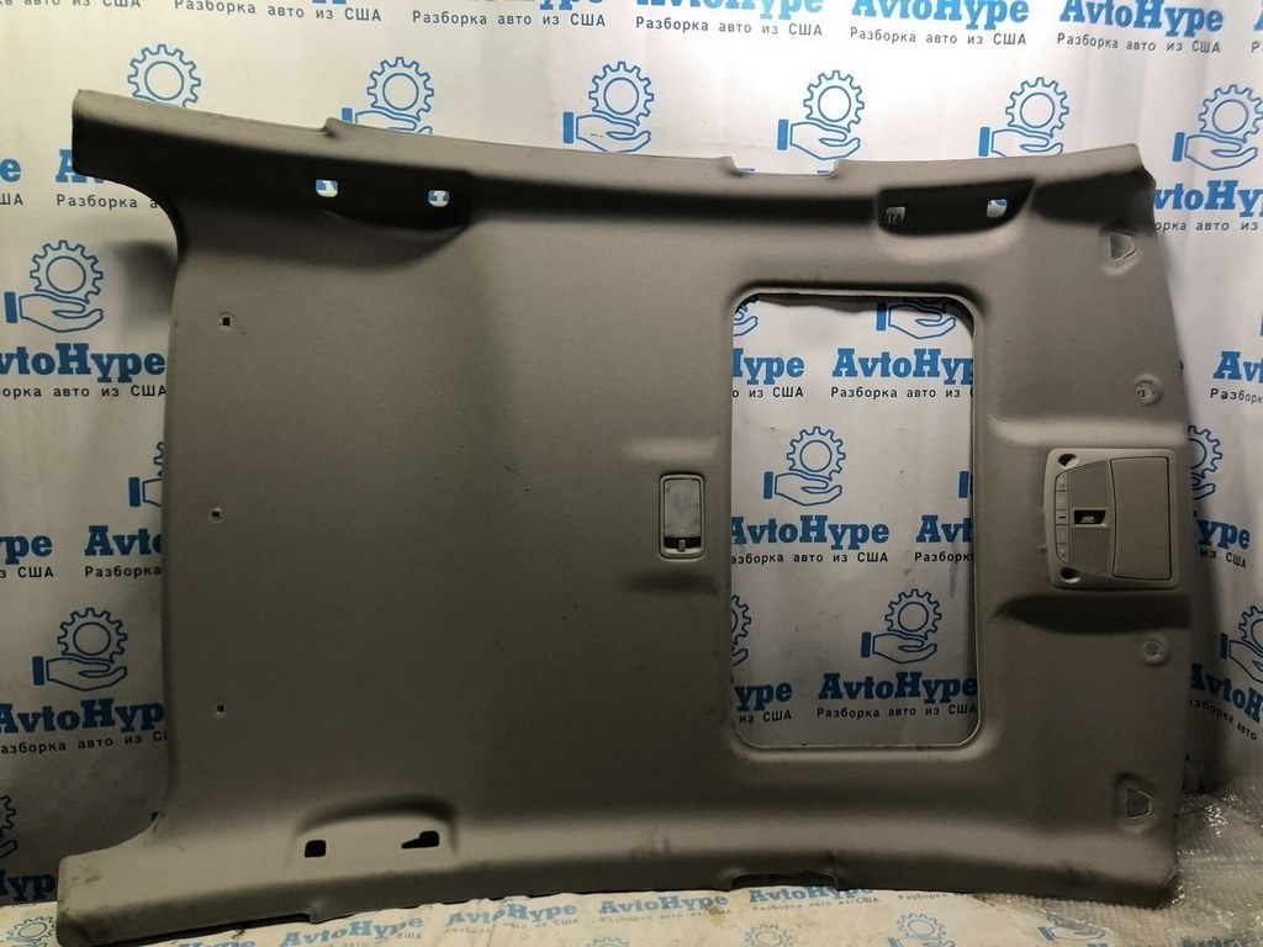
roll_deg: -0.1
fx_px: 1022
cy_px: 474
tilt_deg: -10.1
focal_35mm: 28
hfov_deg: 63.4
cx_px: 632
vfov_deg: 49.7
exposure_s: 1/33
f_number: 1.8
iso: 25
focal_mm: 4
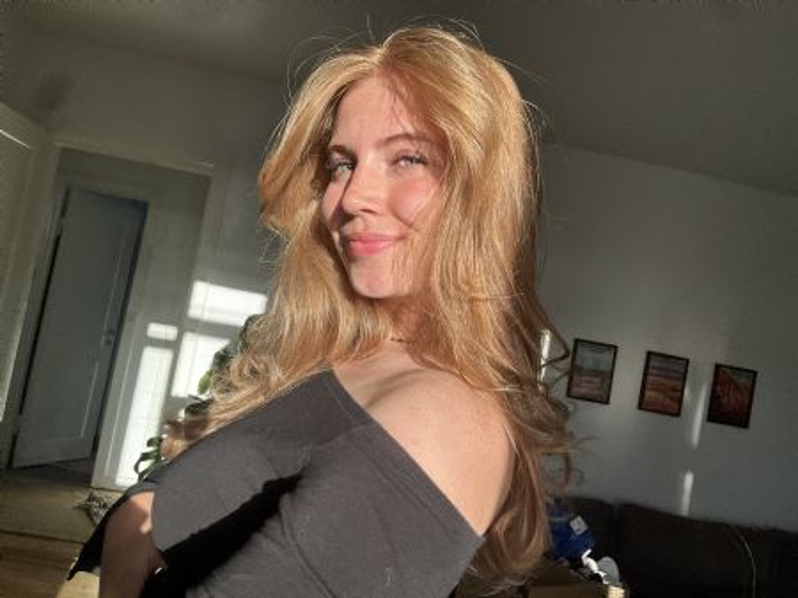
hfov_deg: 74.0
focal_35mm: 23
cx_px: 399
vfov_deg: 58.8
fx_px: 530
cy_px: 299
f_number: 1.9
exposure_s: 1/365
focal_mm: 2.69
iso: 25
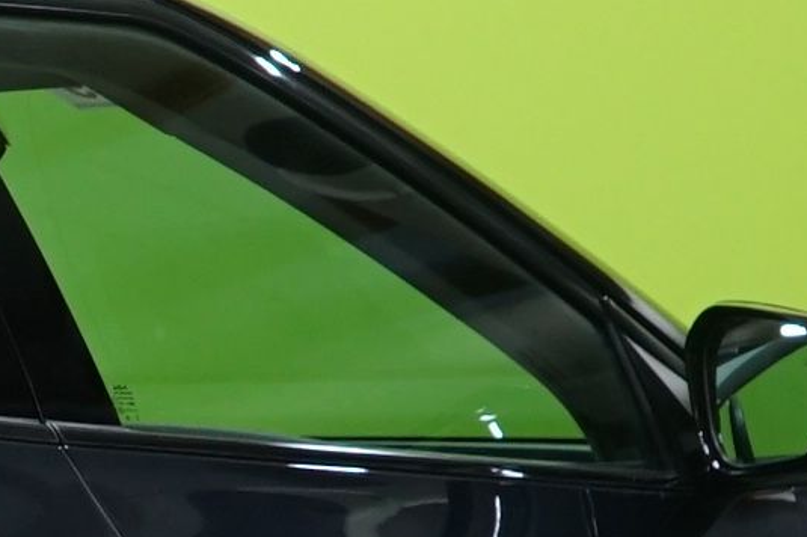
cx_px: -1030
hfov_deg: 7.9
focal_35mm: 243
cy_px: 771
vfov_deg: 5.6
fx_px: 5444
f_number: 5.6
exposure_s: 1/20
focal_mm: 33
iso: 800
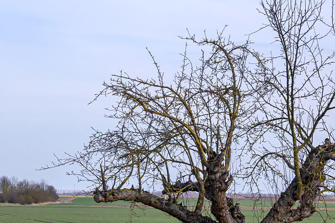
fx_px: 1172
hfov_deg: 16.3
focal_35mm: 126
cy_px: 180
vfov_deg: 10.9
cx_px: 184
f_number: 8
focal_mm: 45
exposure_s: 1/500
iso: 400
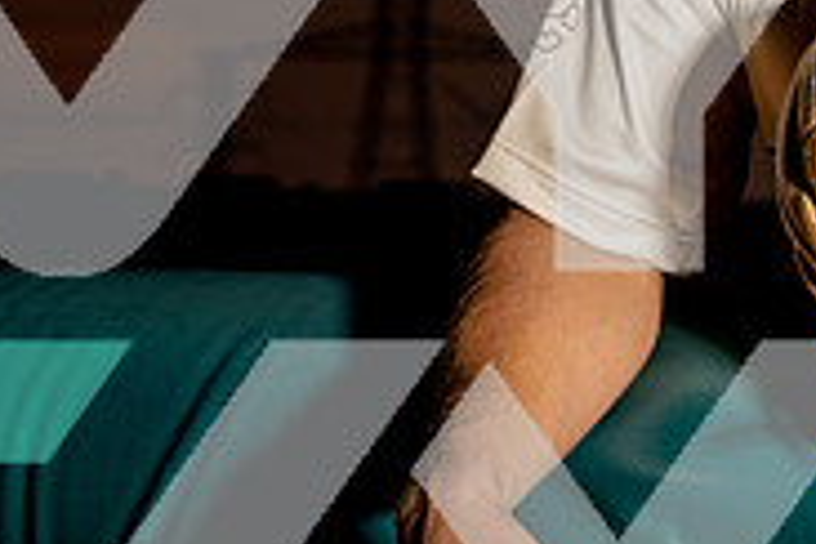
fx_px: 5032
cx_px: 816
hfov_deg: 9.2
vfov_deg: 6.2
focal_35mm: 222
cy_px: 38
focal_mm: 70
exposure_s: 1/250
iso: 250
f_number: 8
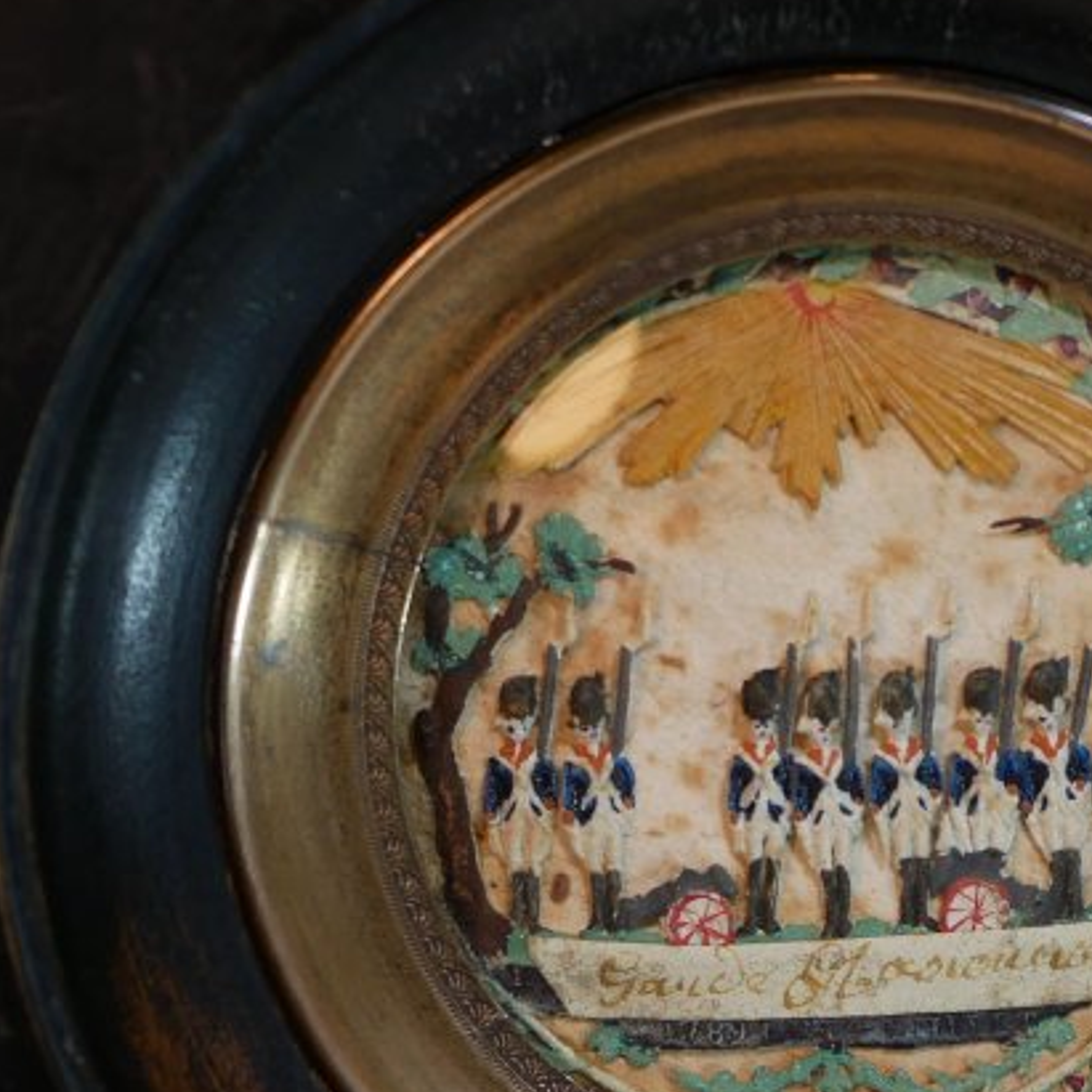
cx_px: 1105
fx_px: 5532
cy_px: 817
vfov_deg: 11.2
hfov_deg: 11.2
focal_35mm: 155
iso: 200
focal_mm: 30
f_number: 3.5
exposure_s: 1/125
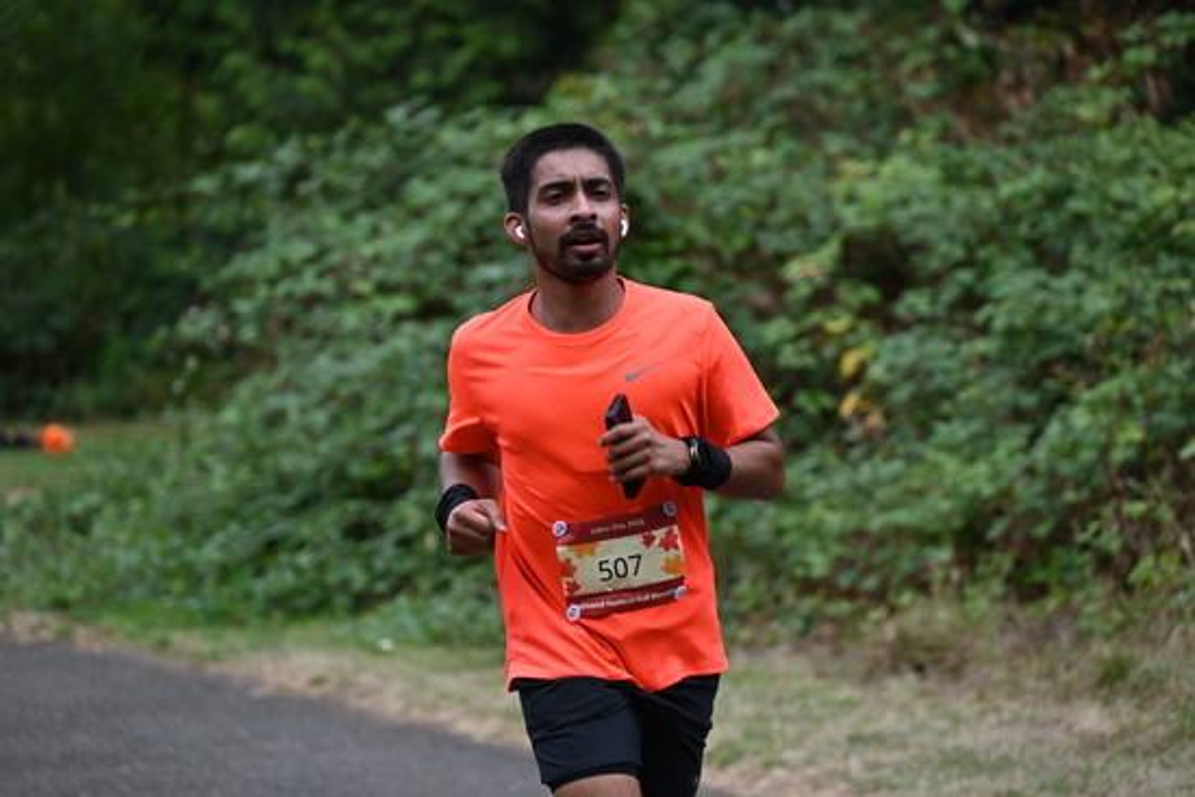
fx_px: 6640
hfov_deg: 10.3
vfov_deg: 6.9
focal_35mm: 200
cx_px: 598
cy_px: 398
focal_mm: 200
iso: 400
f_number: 6.3
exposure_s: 1/400
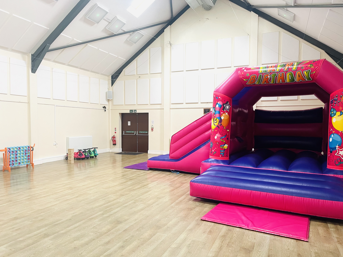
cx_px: 172
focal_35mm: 25
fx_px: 248
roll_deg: -0.6
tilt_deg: -2.8
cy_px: 128
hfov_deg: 69.4
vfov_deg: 54.9
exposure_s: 1/60
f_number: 1.6
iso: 200
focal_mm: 5.1
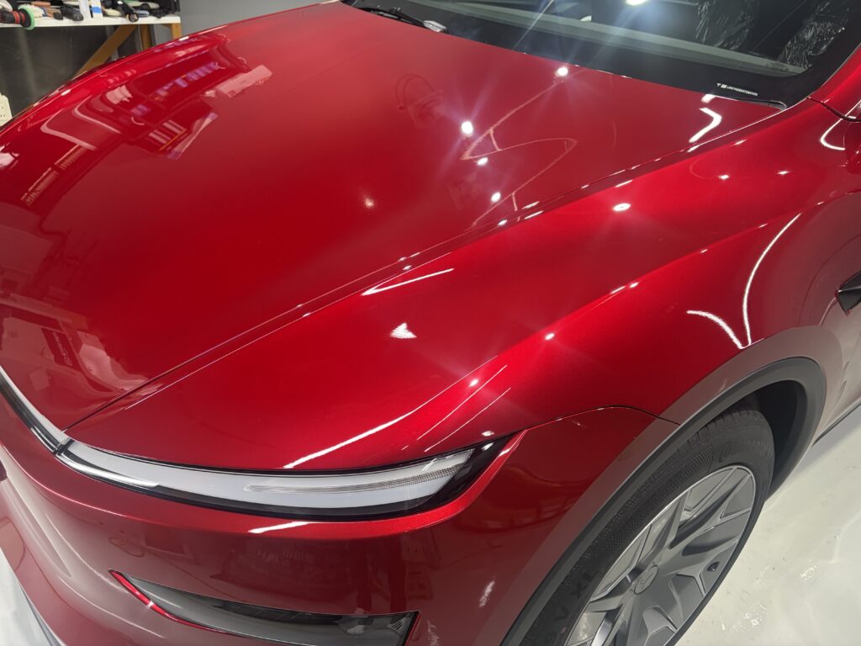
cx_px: 430
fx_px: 647
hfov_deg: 67.3
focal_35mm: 26
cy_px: 323
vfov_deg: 53.1
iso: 160
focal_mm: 5.96
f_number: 1.6
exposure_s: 1/120
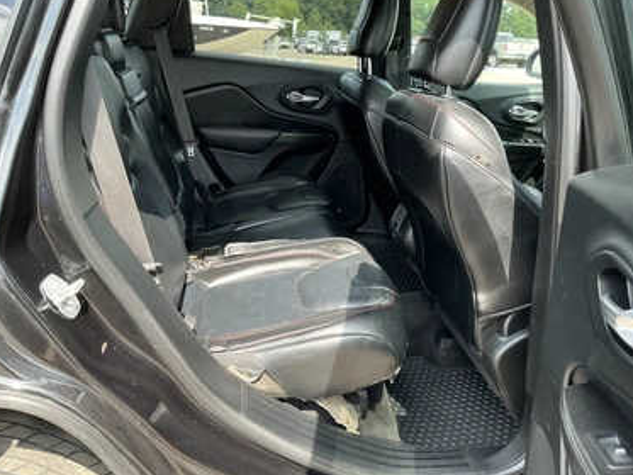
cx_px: 333
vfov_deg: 46.8
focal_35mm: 30
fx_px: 549
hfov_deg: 59.9
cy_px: 231
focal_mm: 3
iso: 32
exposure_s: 1/122
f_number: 1.8
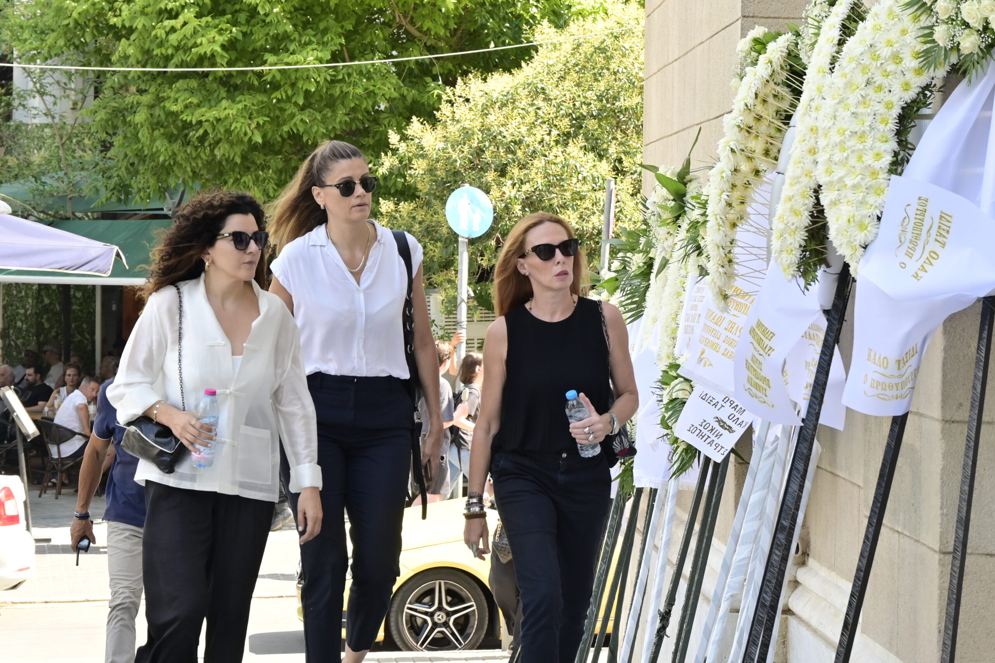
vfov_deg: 11.6
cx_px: 498
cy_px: 332
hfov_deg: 17.3
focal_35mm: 118
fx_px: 3261
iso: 800
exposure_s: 1/250
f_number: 9
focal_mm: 79
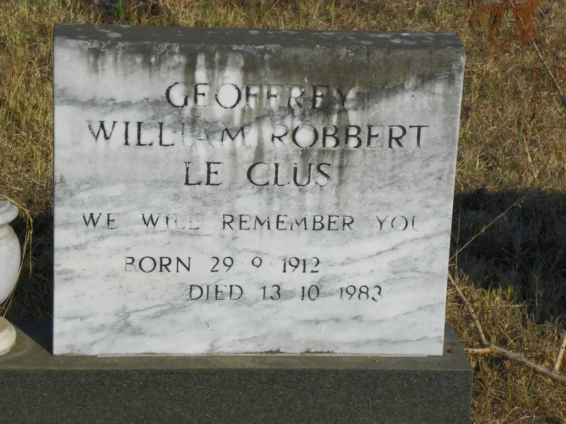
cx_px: 283
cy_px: 212
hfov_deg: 16.0
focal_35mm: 123
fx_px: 2011
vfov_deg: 12.0
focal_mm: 21.9
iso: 64
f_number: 5.6
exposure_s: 1/320
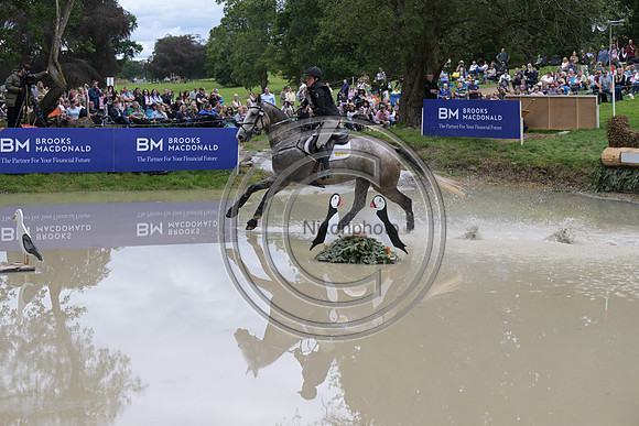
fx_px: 1367
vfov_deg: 17.7
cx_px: 320
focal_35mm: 77
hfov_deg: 26.3
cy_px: 213
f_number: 5.6
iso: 800
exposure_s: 1/1250
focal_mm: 77
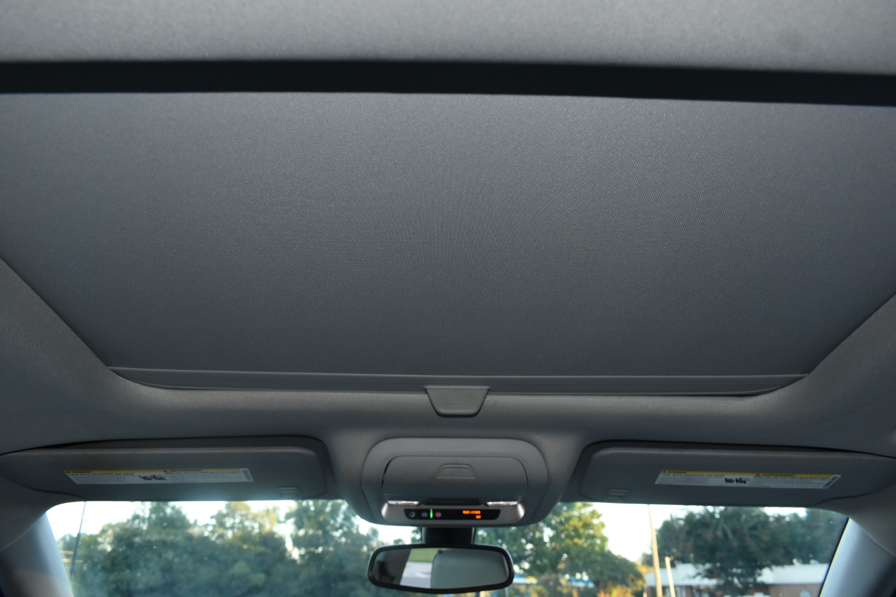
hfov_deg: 67.4
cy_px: 298
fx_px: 672
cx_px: 448
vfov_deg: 47.9
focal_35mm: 27
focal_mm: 18
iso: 800
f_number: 5.6
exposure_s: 1/125
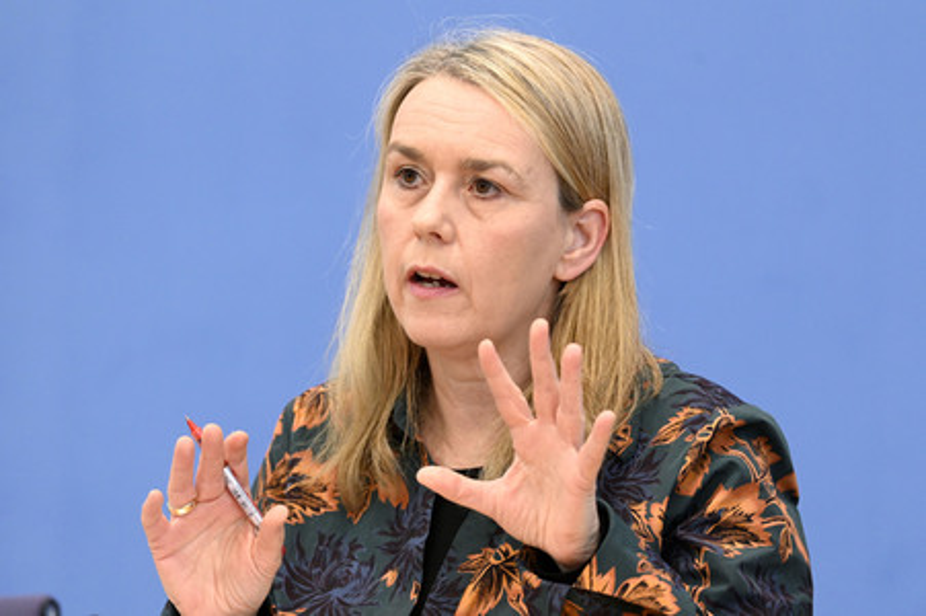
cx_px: 463
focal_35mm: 150
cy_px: 308
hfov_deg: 13.7
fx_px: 3855
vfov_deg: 9.1
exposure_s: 1/640
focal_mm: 150
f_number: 5.6
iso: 5000
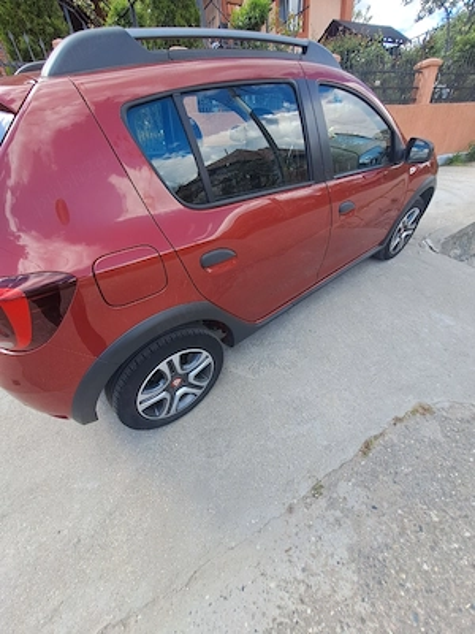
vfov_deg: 106.2
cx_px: 238
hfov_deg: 89.9
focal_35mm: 13
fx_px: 238
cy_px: 317
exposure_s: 1/323
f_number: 2.2
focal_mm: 1.42
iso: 40
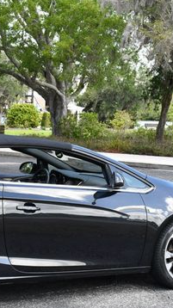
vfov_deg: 23.7
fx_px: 735
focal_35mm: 90
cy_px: 168
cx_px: 1
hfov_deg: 13.2
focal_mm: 24
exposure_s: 1/250
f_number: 5.6
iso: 360
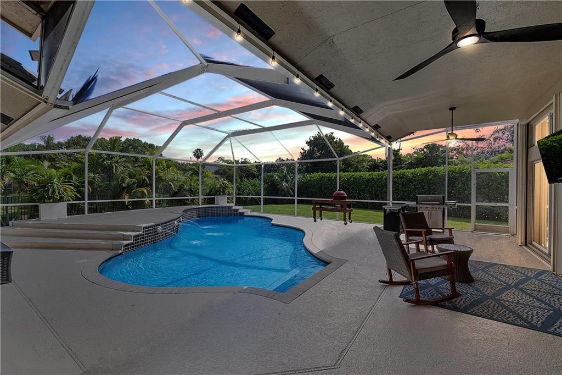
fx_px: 234
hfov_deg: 100.4
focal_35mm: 15
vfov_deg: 77.3
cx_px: 281
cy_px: 188
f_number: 11
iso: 100
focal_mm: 10
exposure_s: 1/125
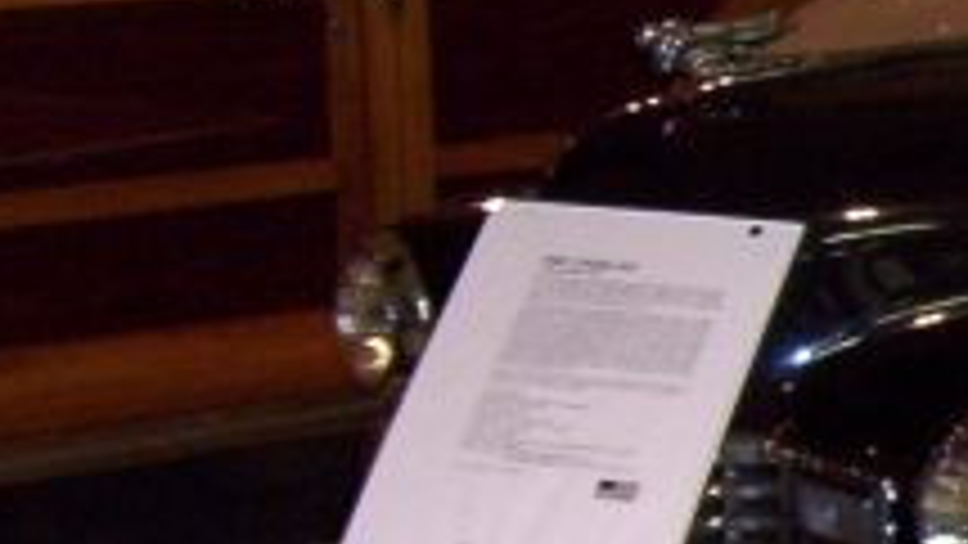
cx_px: 1454
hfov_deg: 15.1
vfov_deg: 9.2
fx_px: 3389
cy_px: 405
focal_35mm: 132
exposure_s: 1/30
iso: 140
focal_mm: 5.54
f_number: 2.76
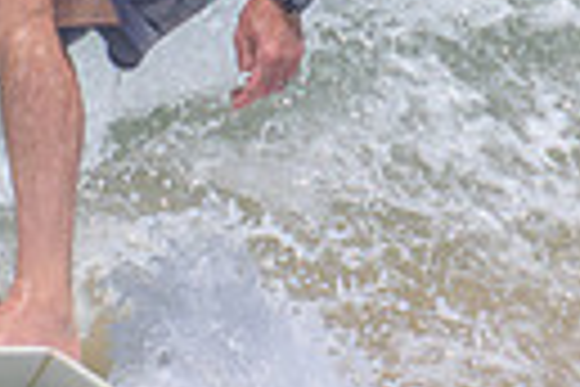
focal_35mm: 4856
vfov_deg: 0.3
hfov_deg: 0.4
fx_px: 78229
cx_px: 86
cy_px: 146
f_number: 11
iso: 720
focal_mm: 800
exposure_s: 1/2000
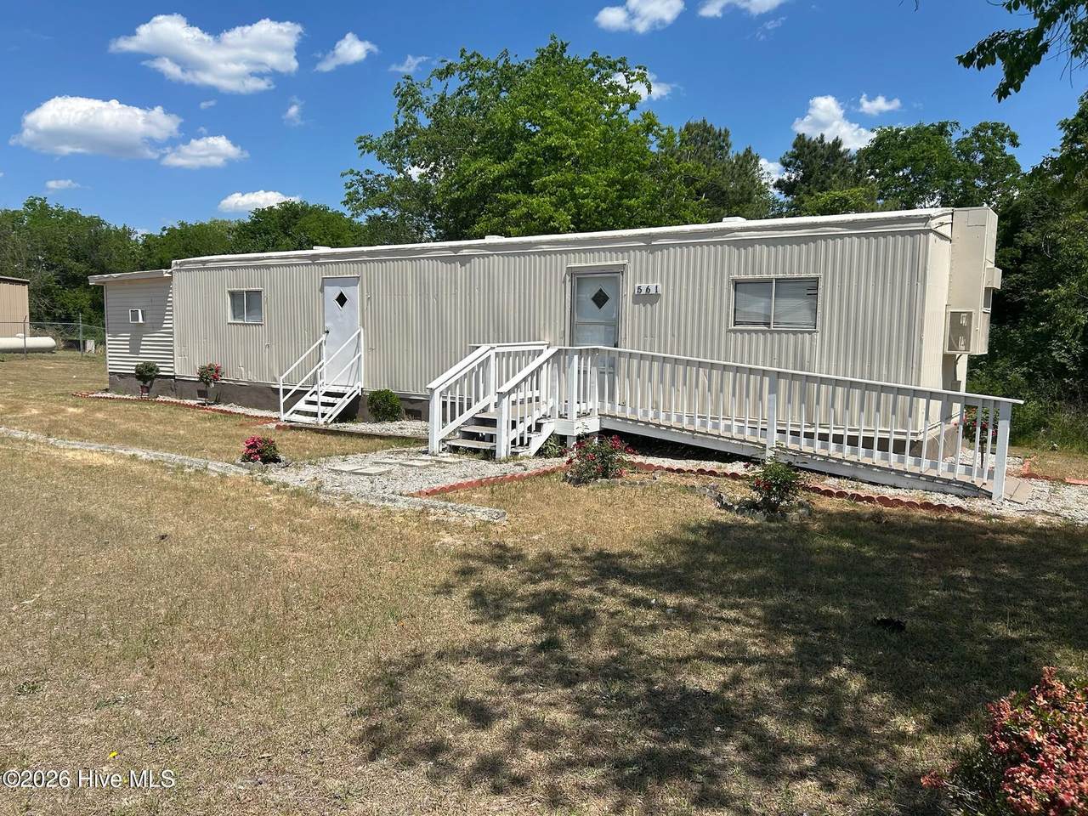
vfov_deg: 53.1
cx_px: 544
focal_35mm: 26
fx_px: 817
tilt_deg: -5.3
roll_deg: -0.5
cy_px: 408
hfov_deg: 67.3
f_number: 1.5
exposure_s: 1/5882
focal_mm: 5.7
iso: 50
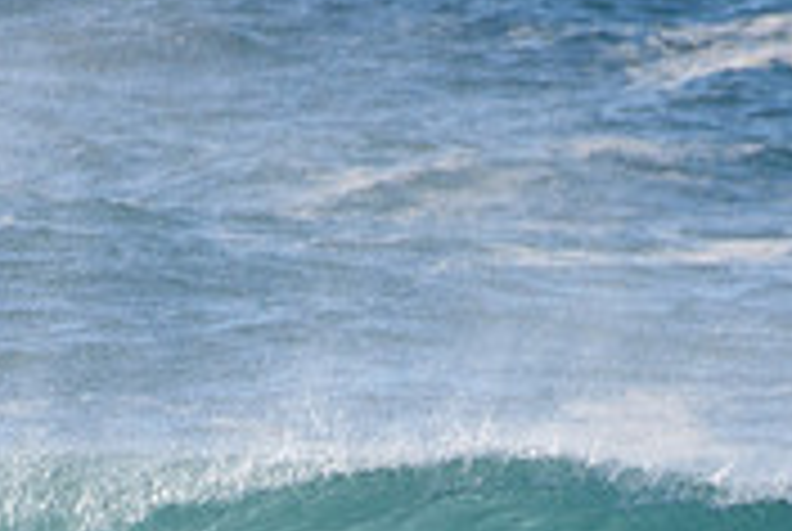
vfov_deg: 0.6
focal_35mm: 2468
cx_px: 418
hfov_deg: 0.8
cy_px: 835
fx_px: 54387
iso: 360
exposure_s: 1/2000
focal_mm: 500
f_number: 5.6
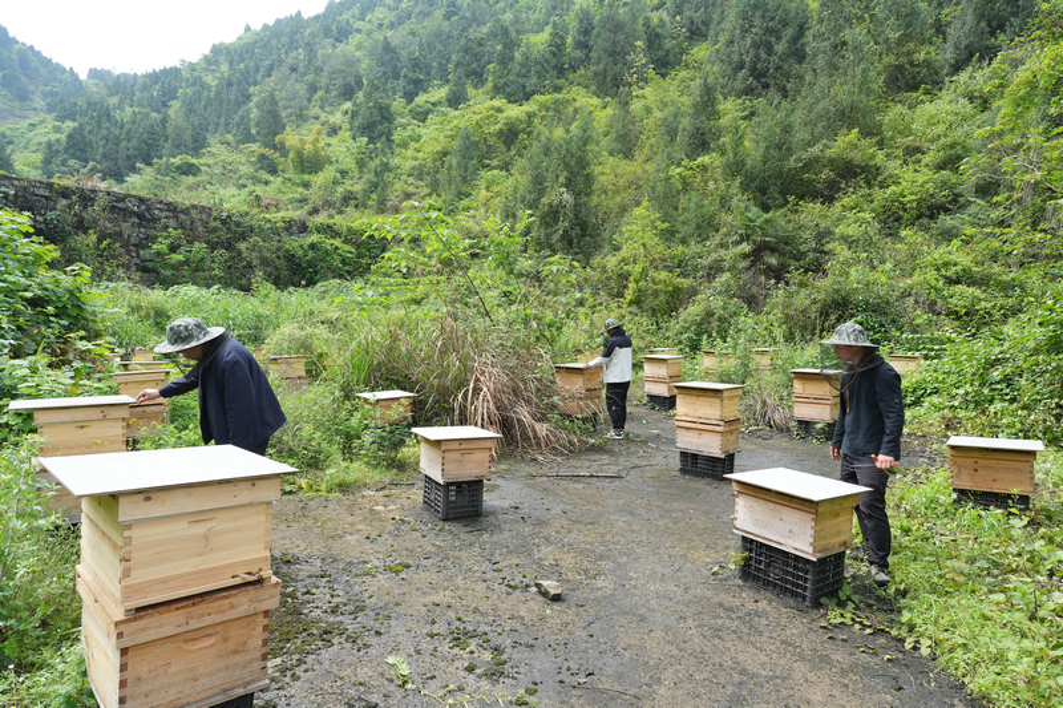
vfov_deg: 57.2
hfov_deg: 78.6
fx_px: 649
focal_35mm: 22
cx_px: 532
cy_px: 354
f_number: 7.1
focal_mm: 22
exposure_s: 1/80
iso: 100
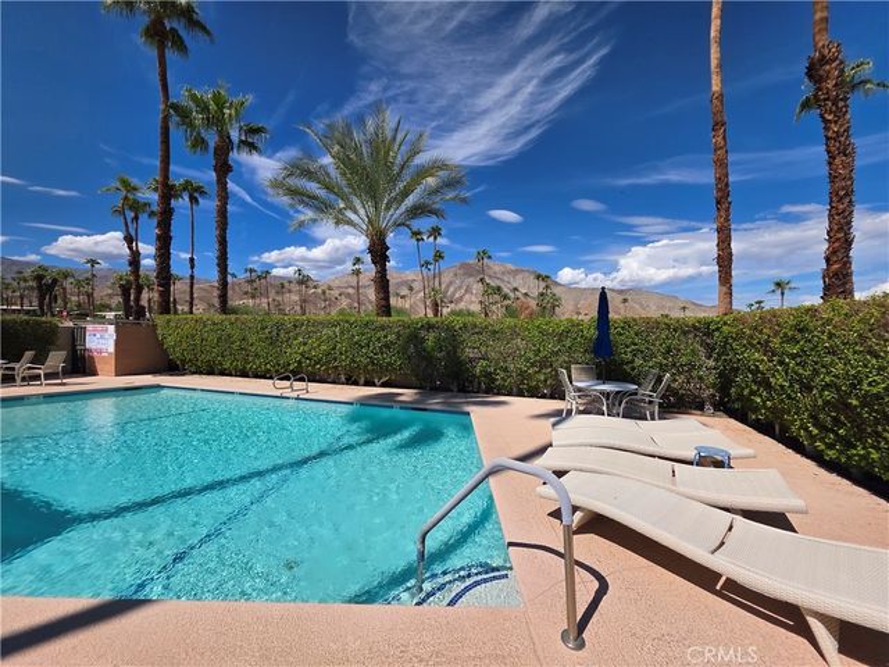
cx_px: 444
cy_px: 334
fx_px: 334
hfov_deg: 106.2
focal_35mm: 13
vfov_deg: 89.9
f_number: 1.9
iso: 40
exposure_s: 1/4313
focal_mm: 2.2
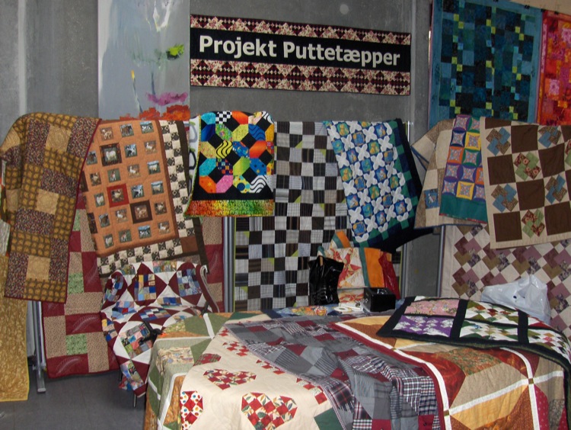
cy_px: 215
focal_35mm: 41
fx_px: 677
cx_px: 286
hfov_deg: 45.7
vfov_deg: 35.2
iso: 100
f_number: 3.5
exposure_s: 1/60
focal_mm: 6.5
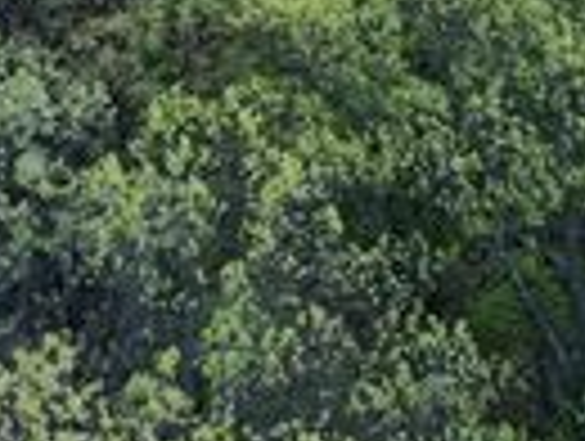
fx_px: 1558
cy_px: -196
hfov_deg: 21.2
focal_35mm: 92
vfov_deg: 15.1
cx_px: 346
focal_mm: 6.72
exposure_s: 1/200
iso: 100
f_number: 1.7
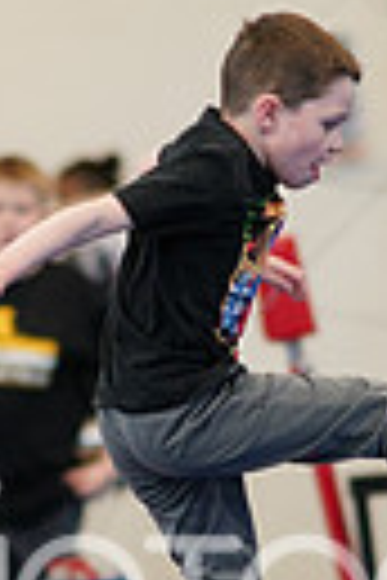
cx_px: 169
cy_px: 454
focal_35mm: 381
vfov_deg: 5.4
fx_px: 6143
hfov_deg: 3.6
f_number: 1.4
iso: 800
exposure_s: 1/500
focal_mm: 85
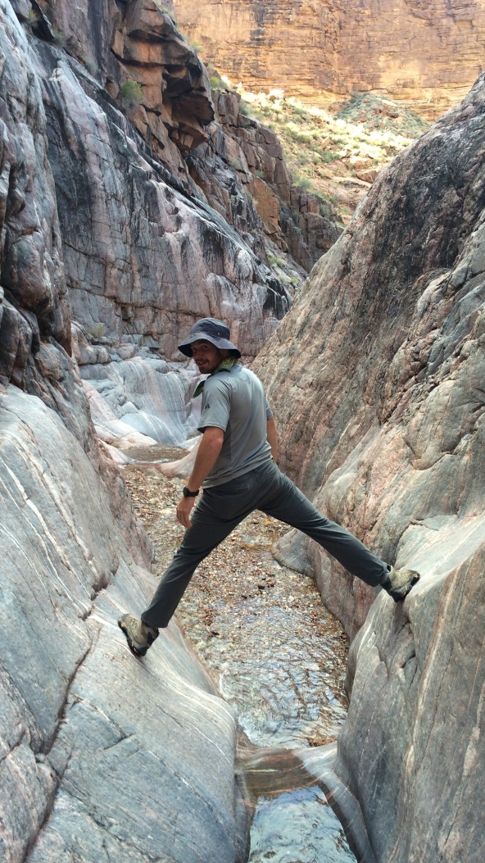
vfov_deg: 61.0
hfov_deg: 36.7
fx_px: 732
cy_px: 433
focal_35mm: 32
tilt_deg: -14.0
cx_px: 232
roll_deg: +0.7
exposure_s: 1/120
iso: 64
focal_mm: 4.15
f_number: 2.2
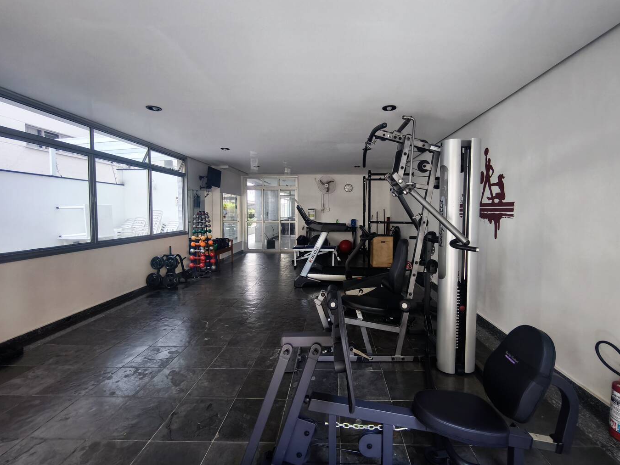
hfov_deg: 94.4
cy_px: 224
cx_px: 329
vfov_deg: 78.1
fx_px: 287
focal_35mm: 16
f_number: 2.2
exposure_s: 1/30
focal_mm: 1.91
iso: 320
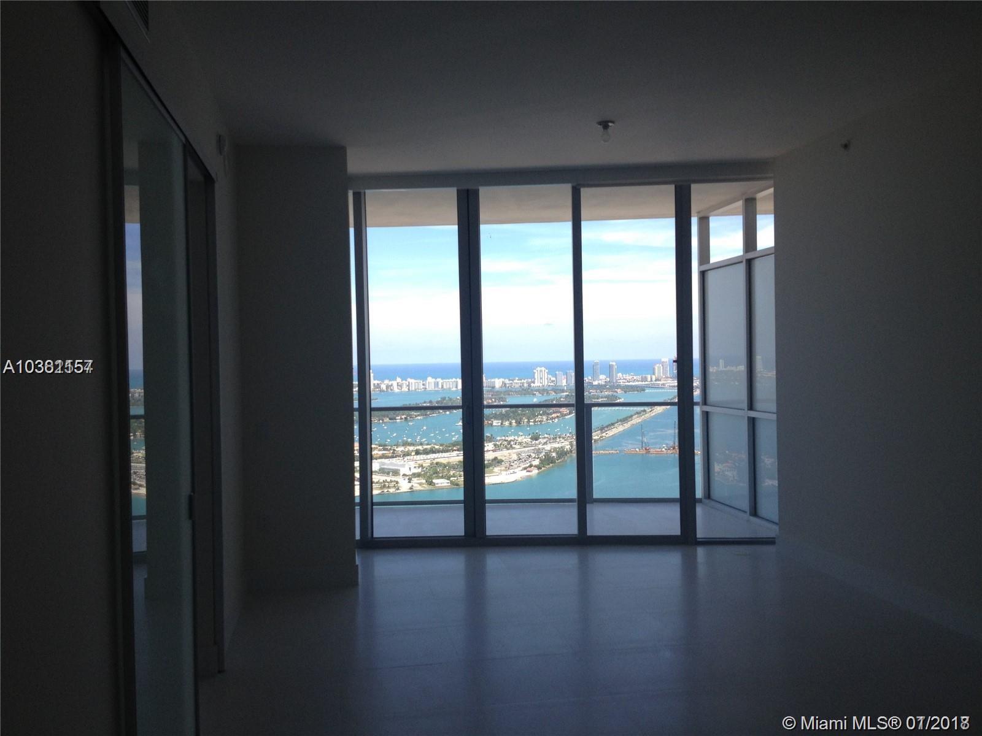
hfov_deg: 52.6
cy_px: 368
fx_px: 993
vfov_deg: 40.7
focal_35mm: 35
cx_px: 491
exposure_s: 1/339
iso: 64
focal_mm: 4.28
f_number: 2.4
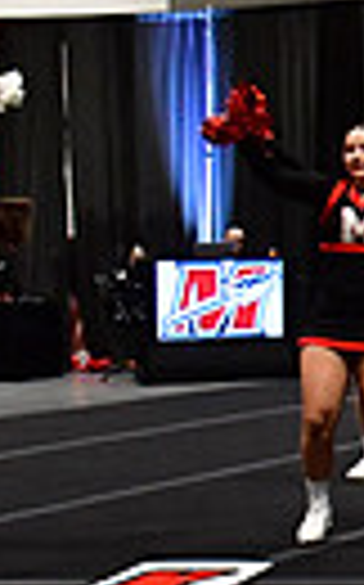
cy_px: 214
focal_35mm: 155
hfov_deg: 7.3
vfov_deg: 13.5
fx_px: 2466
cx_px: 1146
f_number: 4
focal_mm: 23
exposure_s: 1/400
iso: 3200
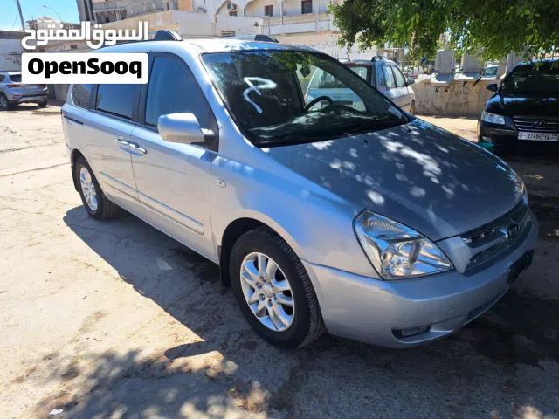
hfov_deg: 73.9
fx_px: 371
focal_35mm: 23
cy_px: 210
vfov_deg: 58.9
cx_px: 280
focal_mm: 5.54
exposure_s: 1/1639
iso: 40
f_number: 1.8
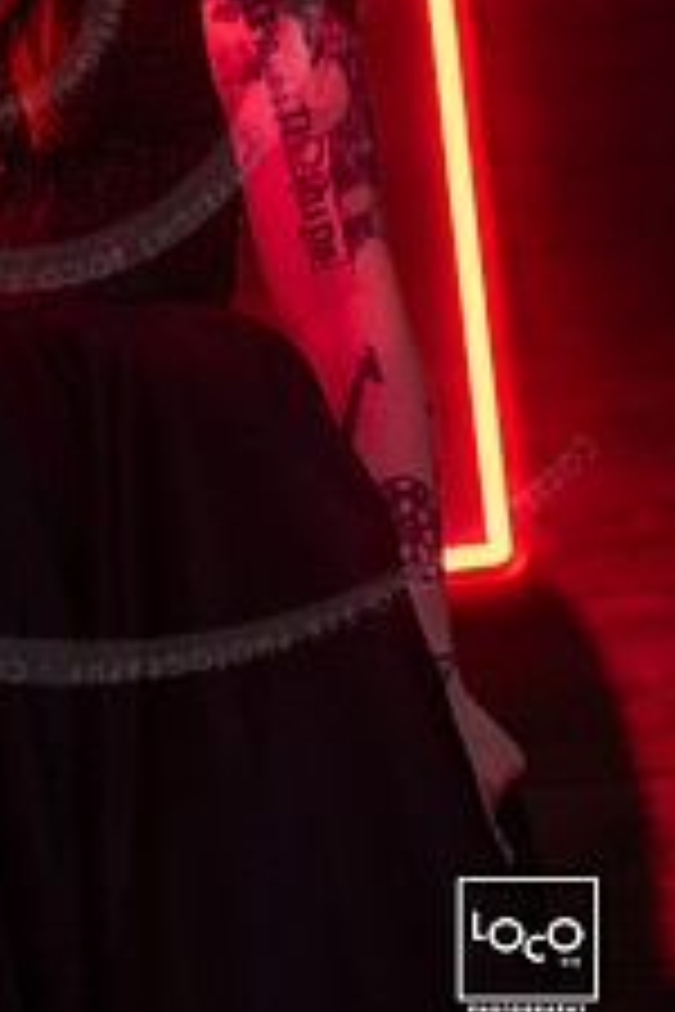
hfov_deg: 8.8
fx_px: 4387
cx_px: 18
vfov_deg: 13.1
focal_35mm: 156
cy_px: 99
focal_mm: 78
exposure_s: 1/200
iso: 1600
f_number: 2.5
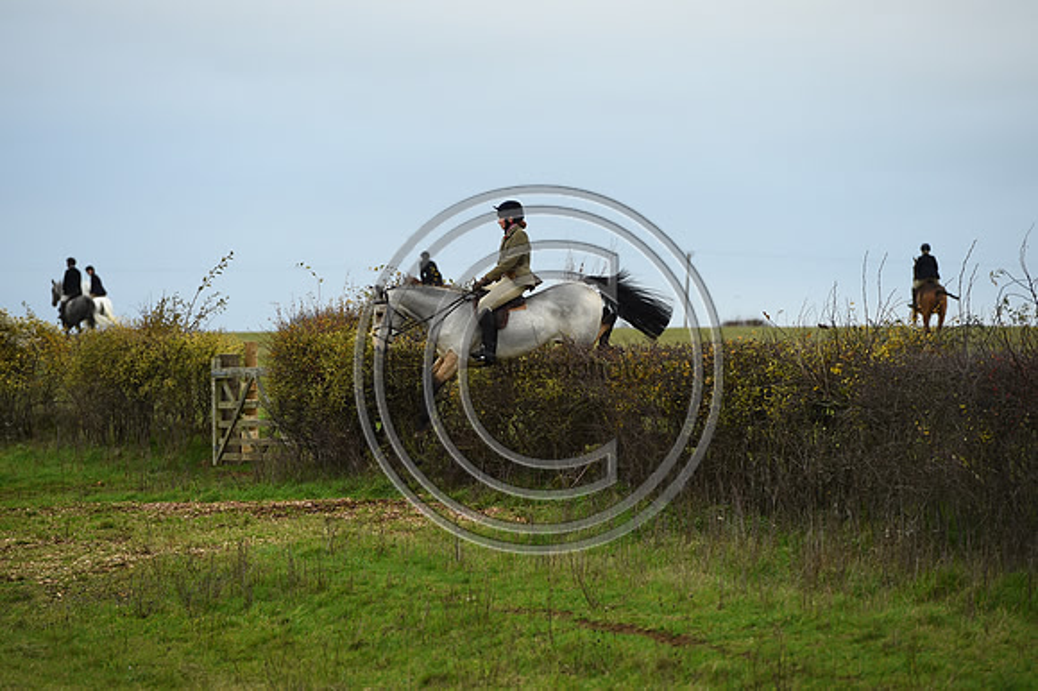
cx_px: 519
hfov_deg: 10.3
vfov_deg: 6.9
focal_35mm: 200
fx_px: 5763
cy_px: 346
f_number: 5
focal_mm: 200
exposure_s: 1/1000
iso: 1250
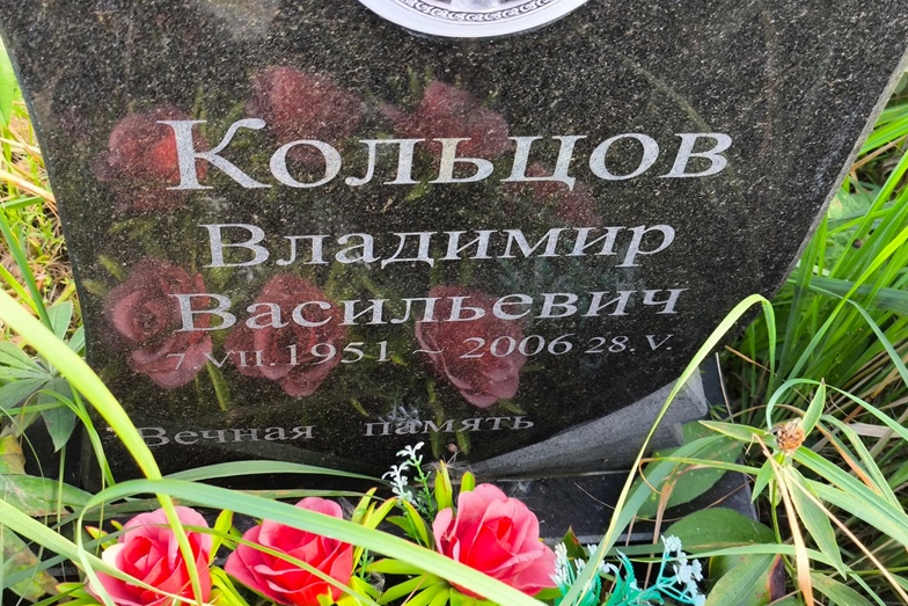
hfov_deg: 37.5
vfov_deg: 25.5
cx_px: 458
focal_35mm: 53
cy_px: 286
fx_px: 1337
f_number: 1.7
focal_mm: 4.71
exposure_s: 1/120
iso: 80
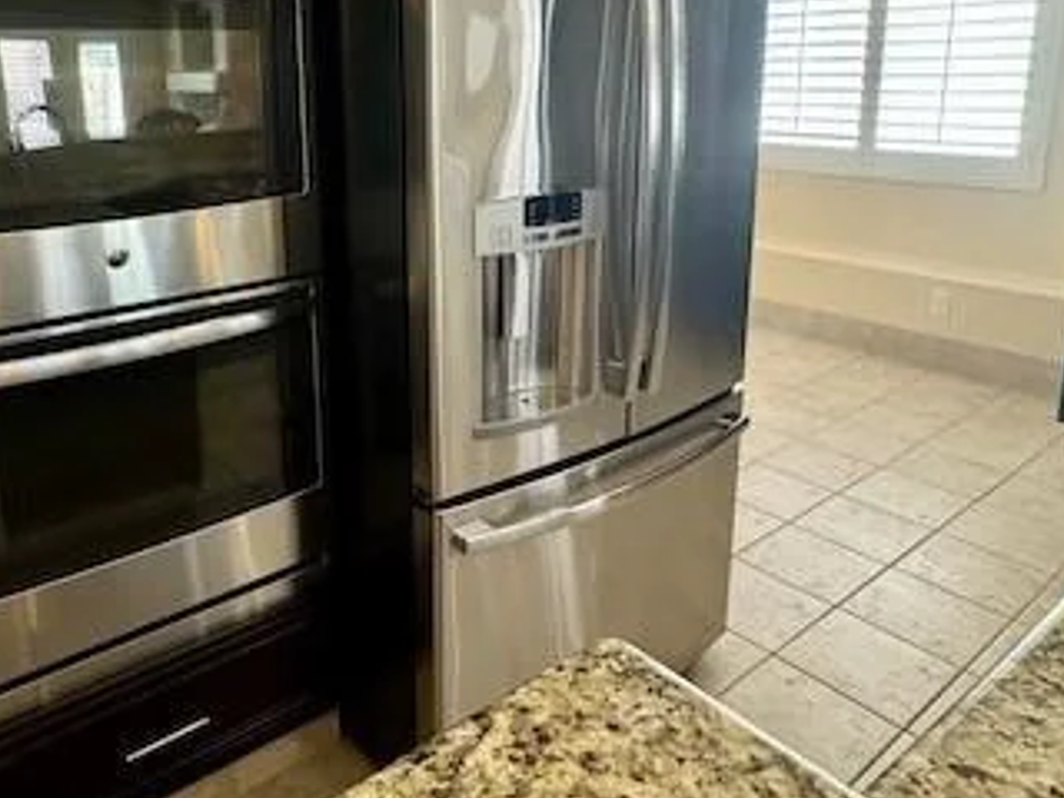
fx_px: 861
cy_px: 249
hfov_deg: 62.7
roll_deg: +0.6
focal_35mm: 28
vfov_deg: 48.7
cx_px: 409
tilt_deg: -12.8
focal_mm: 2.22
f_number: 2.2
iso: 320
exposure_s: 1/120
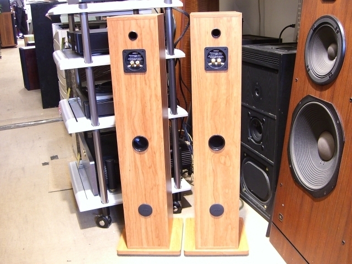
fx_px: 386
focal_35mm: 38
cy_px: 132
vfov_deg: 37.7
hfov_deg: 49.0
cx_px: 176
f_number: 2.8
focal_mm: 7.9
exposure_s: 1/13
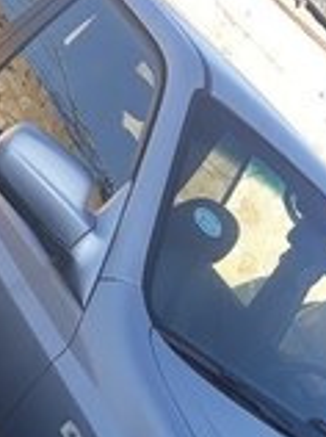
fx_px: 1070
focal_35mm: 85
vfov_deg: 21.8
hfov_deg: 17.3
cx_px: 218
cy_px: 487
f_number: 1.9
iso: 40
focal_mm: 3.6
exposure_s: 1/470
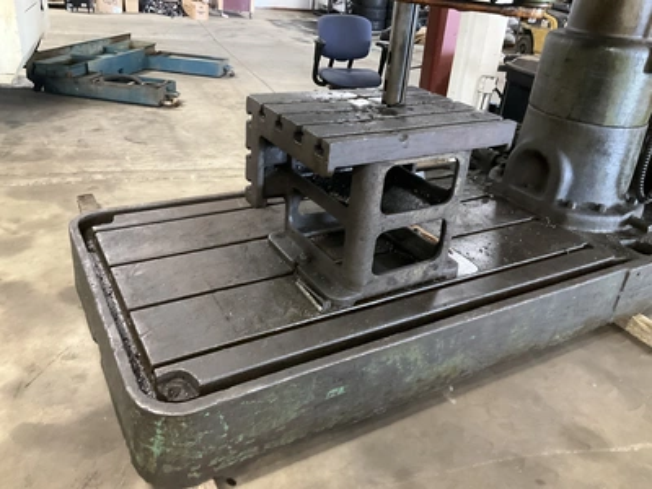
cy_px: 244
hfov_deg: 61.7
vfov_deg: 48.2
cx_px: 326
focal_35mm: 29
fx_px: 546
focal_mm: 3
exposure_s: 1/30
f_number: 1.8
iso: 320
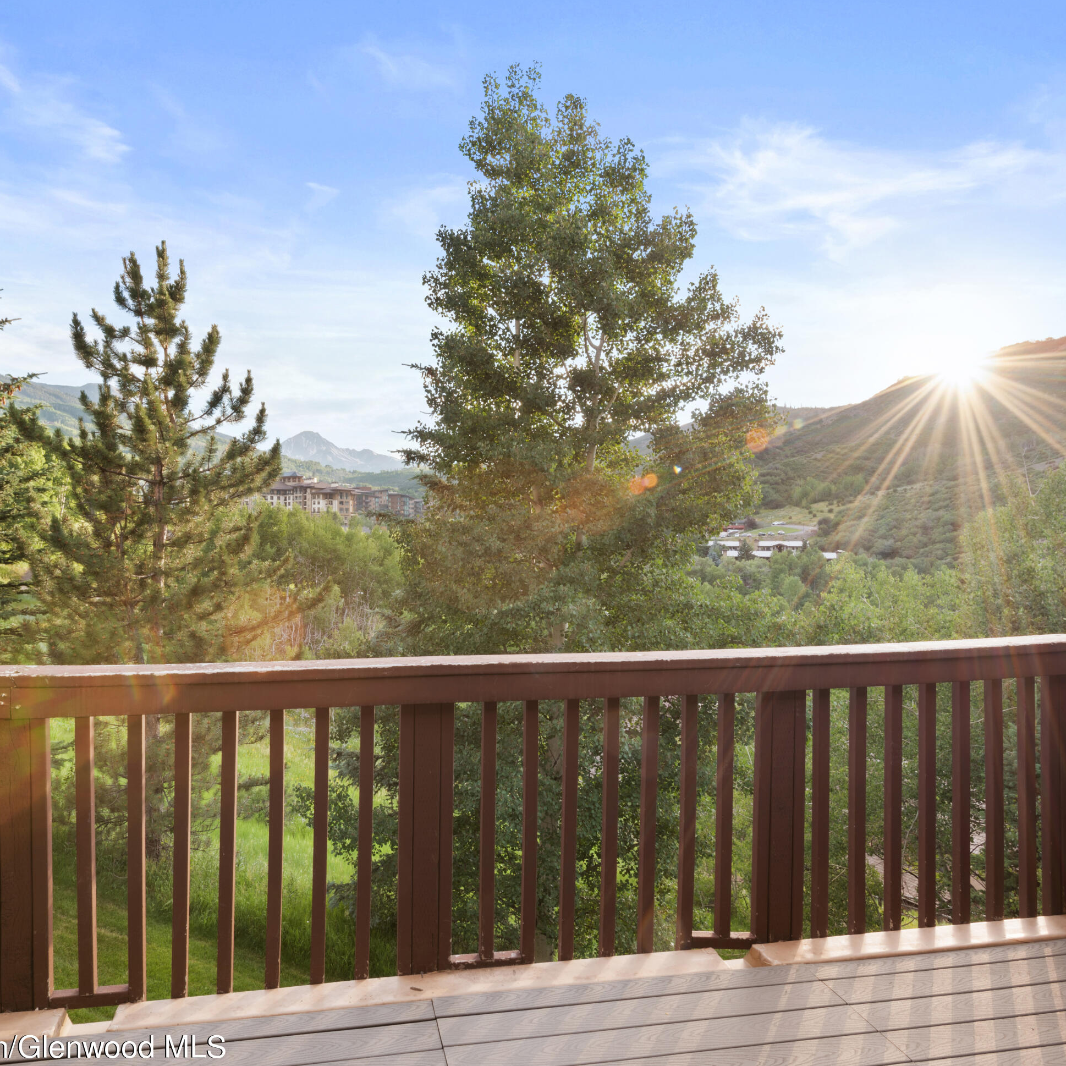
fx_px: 871
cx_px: 482
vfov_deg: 62.9
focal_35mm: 25
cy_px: 547
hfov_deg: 62.8
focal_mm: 19
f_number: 16
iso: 100
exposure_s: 1/3
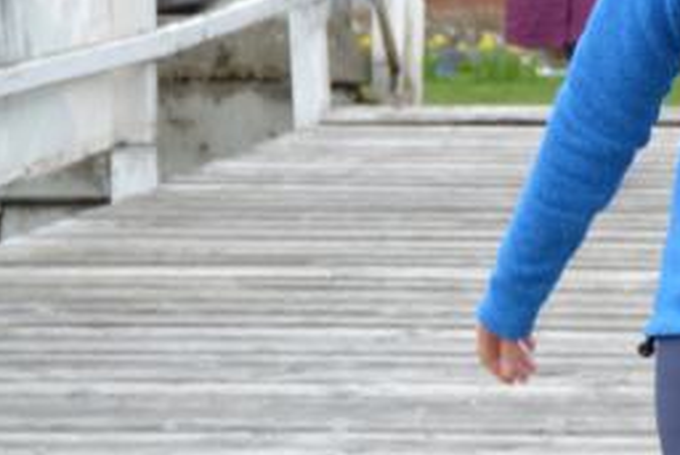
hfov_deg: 7.7
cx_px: 1049
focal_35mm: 263
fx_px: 4970
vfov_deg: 5.2
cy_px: -21
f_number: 5.6
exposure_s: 1/125
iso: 125
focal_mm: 56
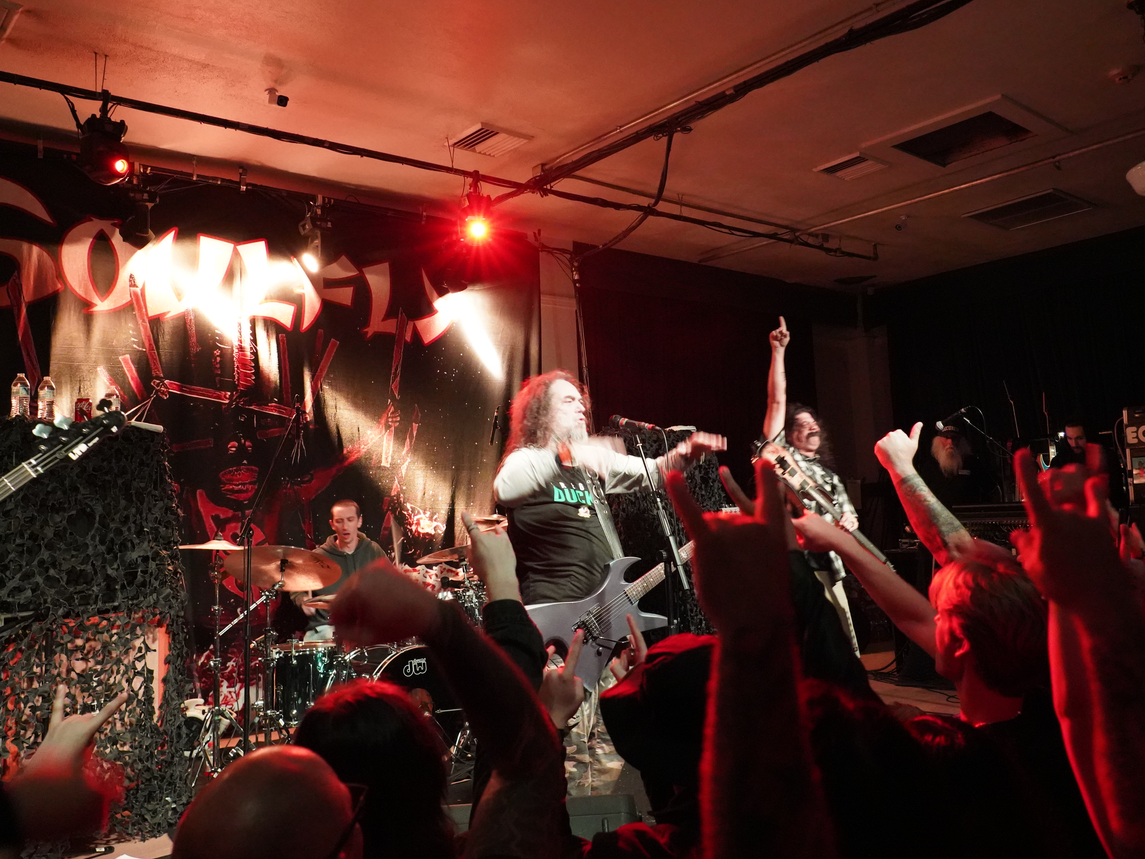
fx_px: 959
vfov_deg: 48.2
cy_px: 384
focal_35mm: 29
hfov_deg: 61.6
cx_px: 590
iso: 12800
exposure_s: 1/30
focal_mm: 24
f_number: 4
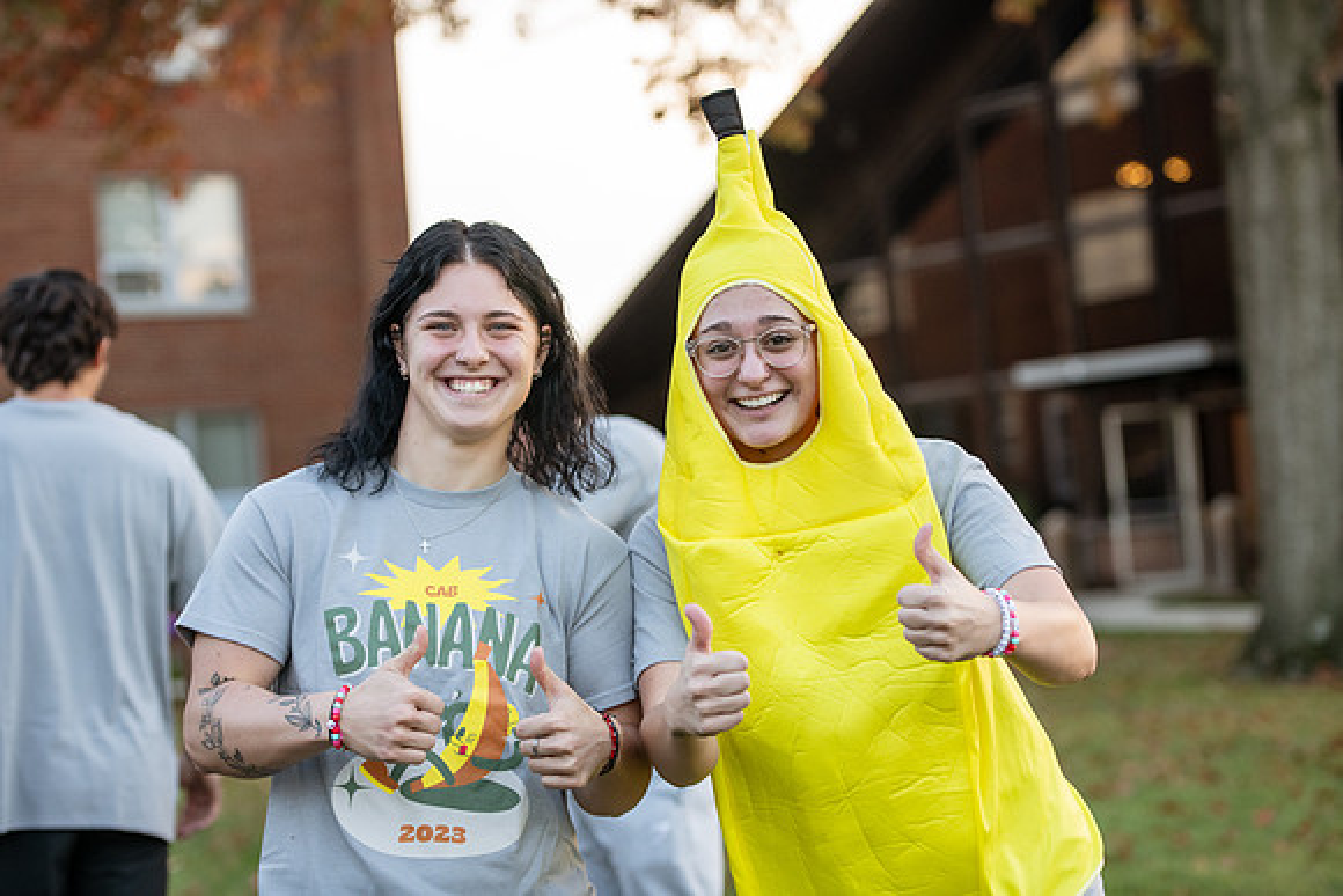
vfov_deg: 15.9
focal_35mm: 86
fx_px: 3209
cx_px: 672
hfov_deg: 23.6
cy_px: 448
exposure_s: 1/500
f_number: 3.2
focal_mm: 86
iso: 1000
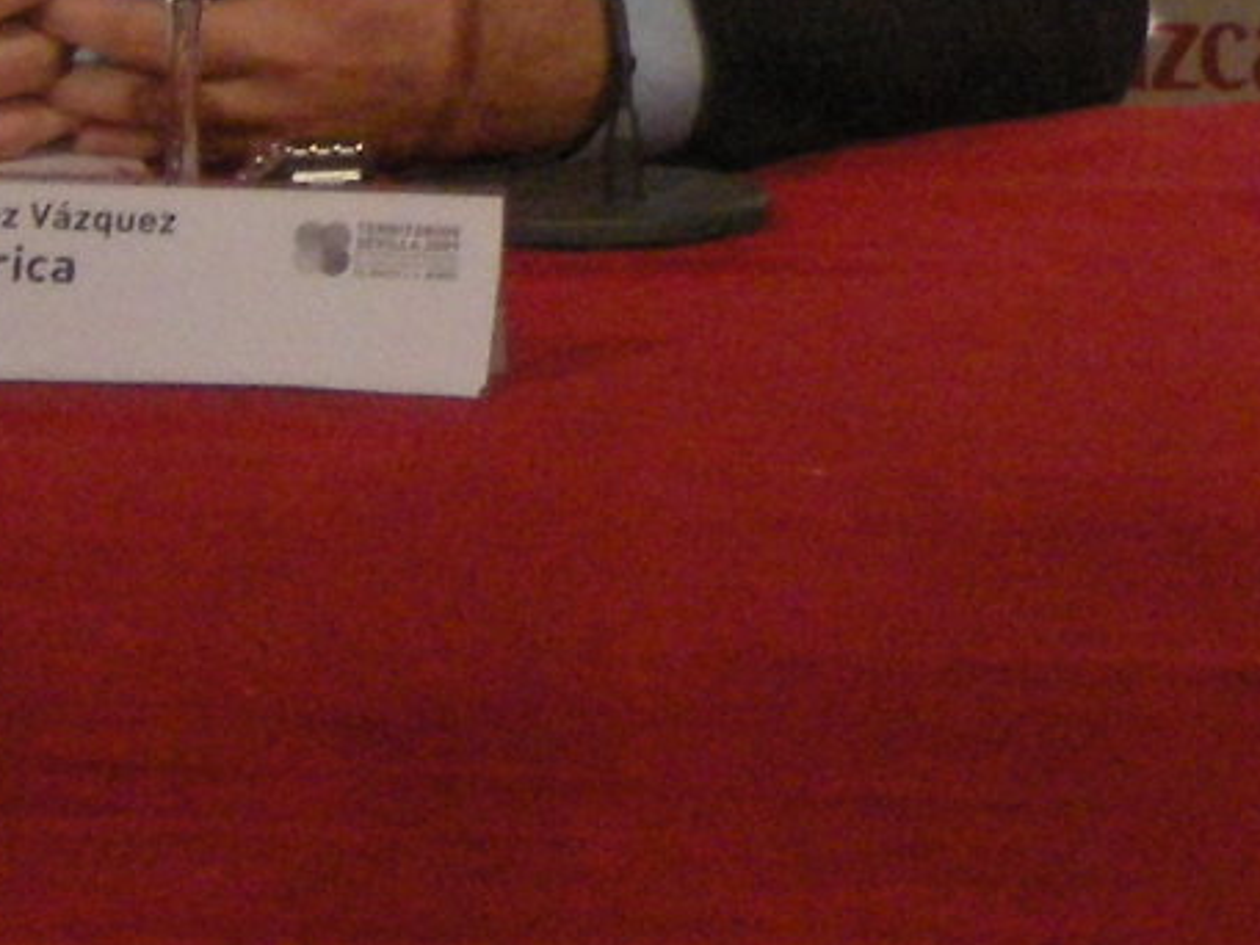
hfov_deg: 7.2
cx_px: 2302
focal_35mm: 267
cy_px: -710
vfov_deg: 5.5
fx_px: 9719
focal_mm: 10.1
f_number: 3.1
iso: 400
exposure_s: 1/23.3
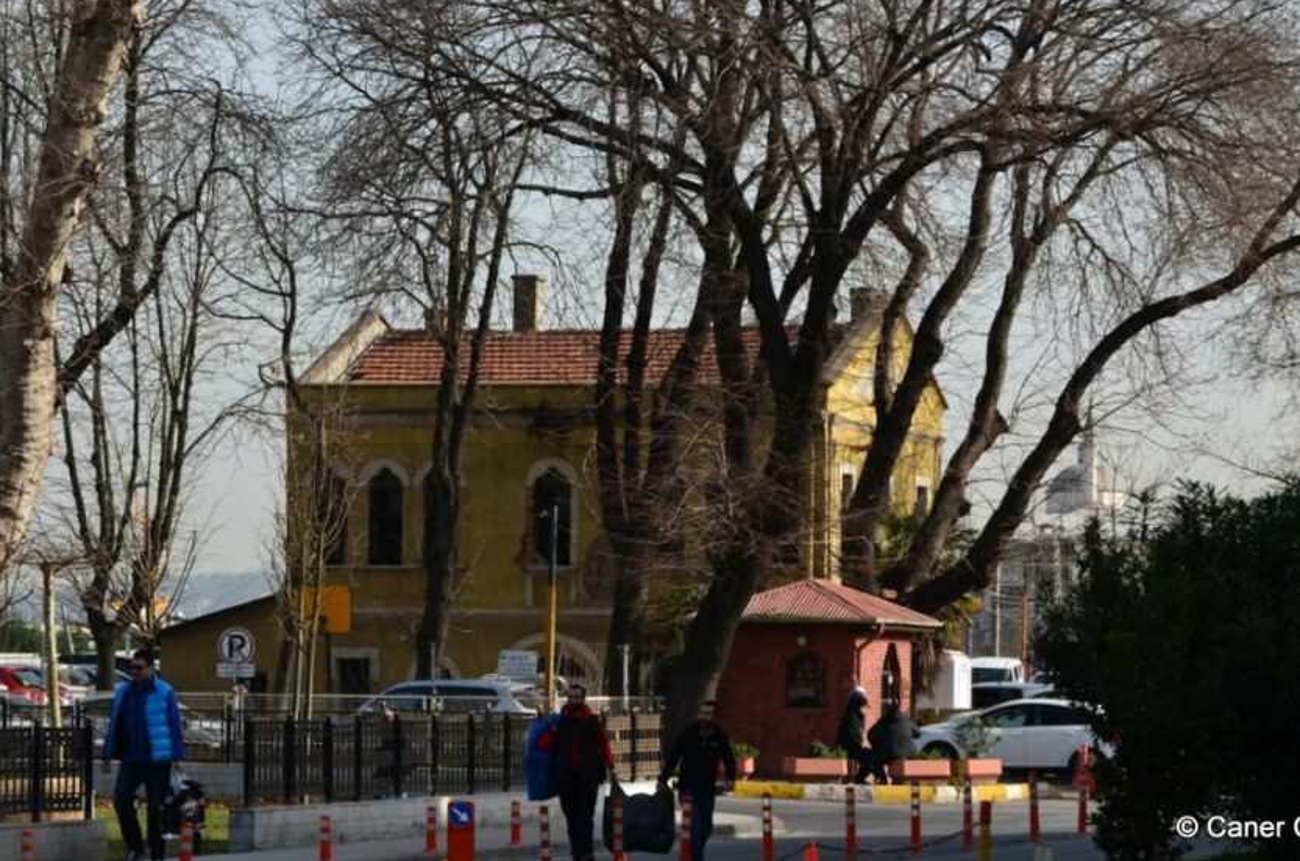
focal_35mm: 129
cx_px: 623
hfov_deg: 15.9
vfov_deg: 10.6
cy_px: 348
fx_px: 4649
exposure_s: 1/500
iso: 200
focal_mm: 70
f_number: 7.1
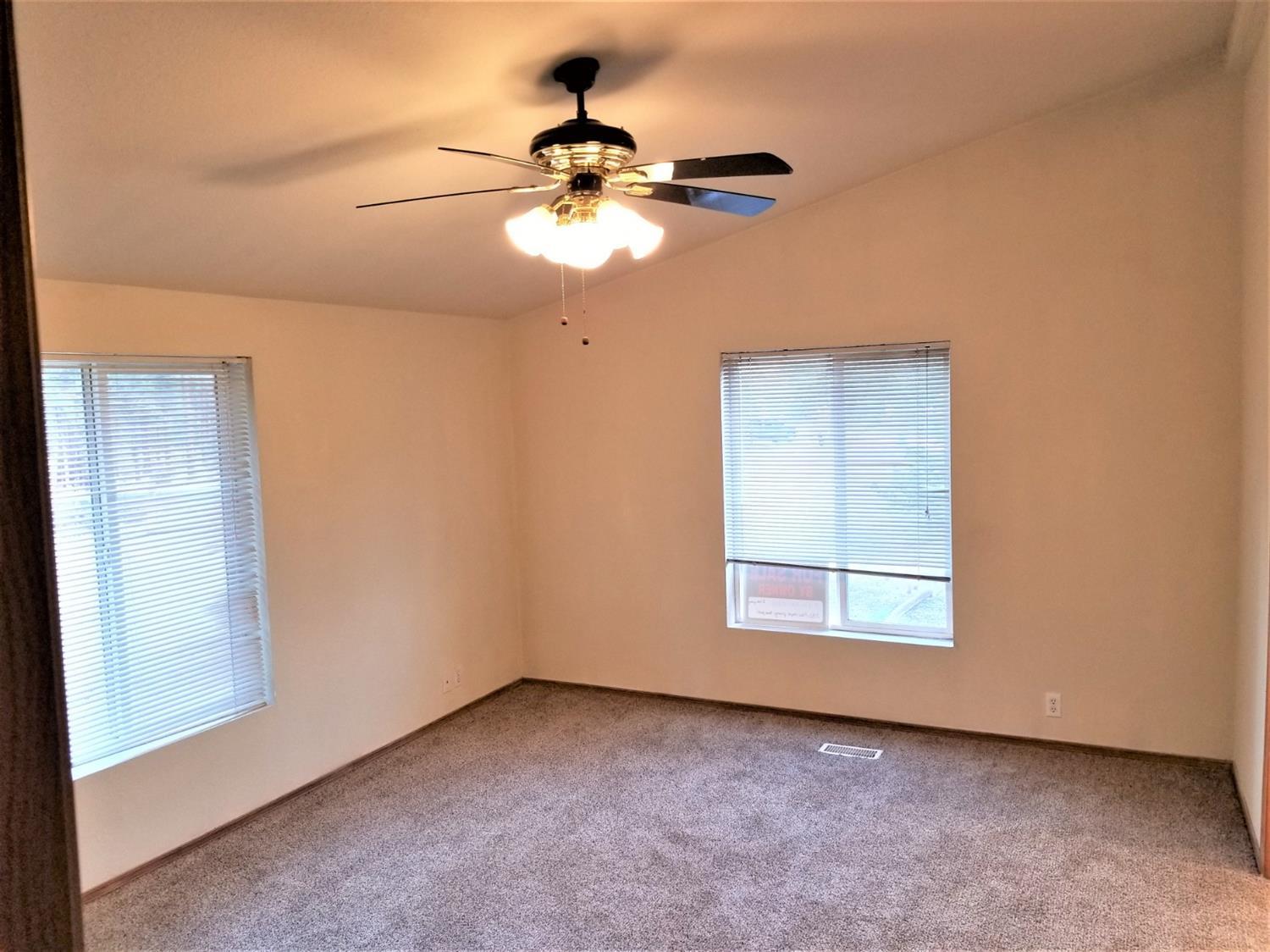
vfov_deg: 53.0
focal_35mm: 26
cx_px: 635
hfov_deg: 67.3
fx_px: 954
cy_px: 476
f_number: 1.7
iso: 125
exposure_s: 1/60
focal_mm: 4.3
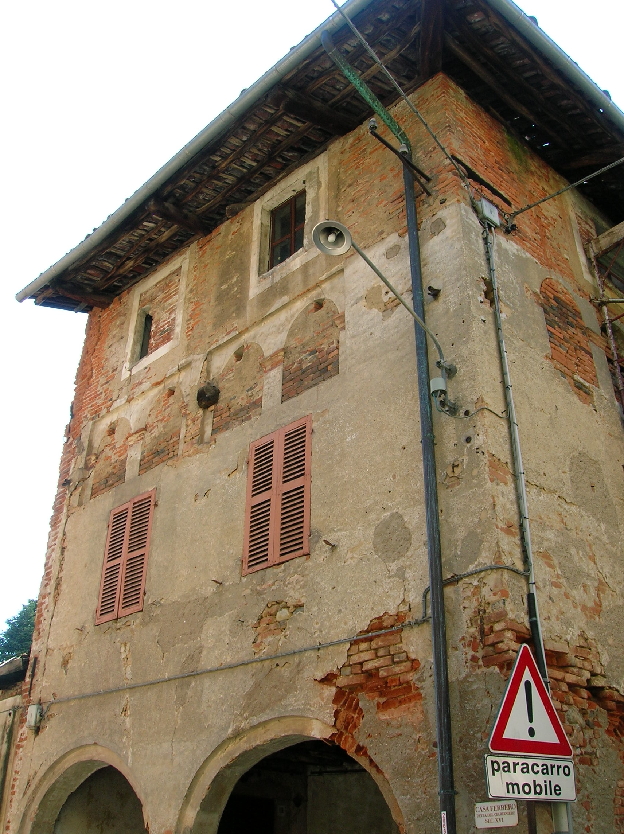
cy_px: 417
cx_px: 312
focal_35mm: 34
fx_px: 818
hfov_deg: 41.7
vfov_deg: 54.0
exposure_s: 1/86.1
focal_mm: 5.7
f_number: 4.9
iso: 50
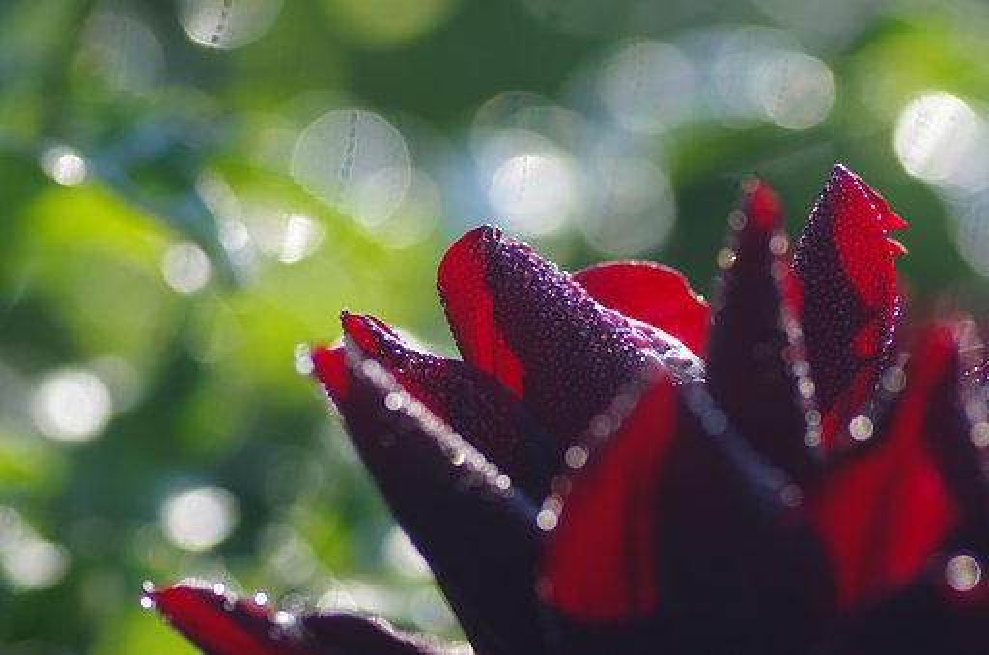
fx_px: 3701
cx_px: 494
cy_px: 328
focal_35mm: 135
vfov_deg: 10.1
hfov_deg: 15.2
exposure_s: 1/125
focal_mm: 90
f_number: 3.2
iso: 400
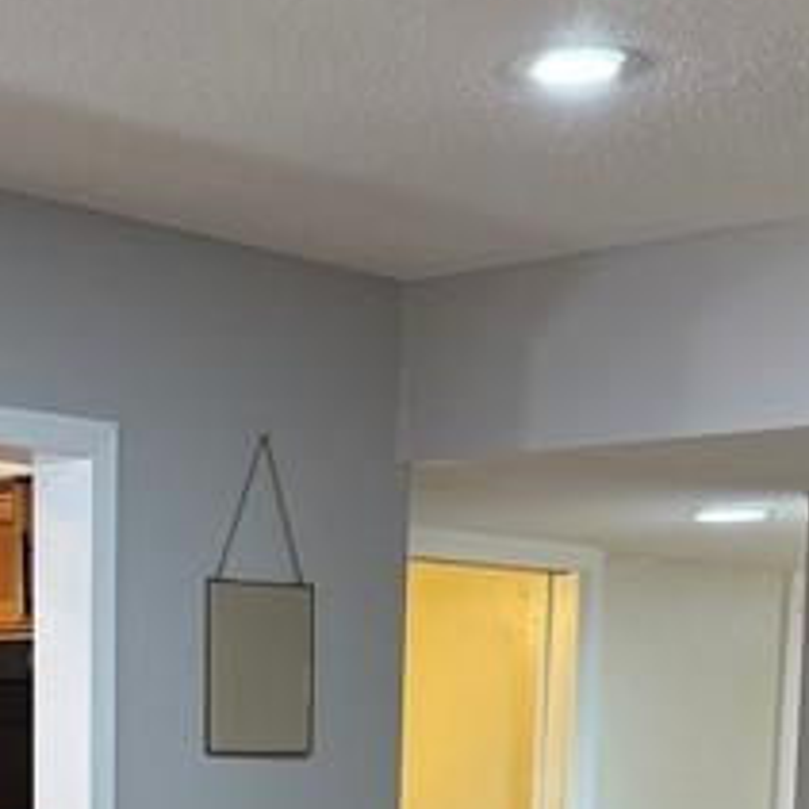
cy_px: 1350
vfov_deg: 15.1
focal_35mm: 103
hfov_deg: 16.6
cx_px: 58
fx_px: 2723
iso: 160
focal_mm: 6.76
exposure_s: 1/60
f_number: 1.78
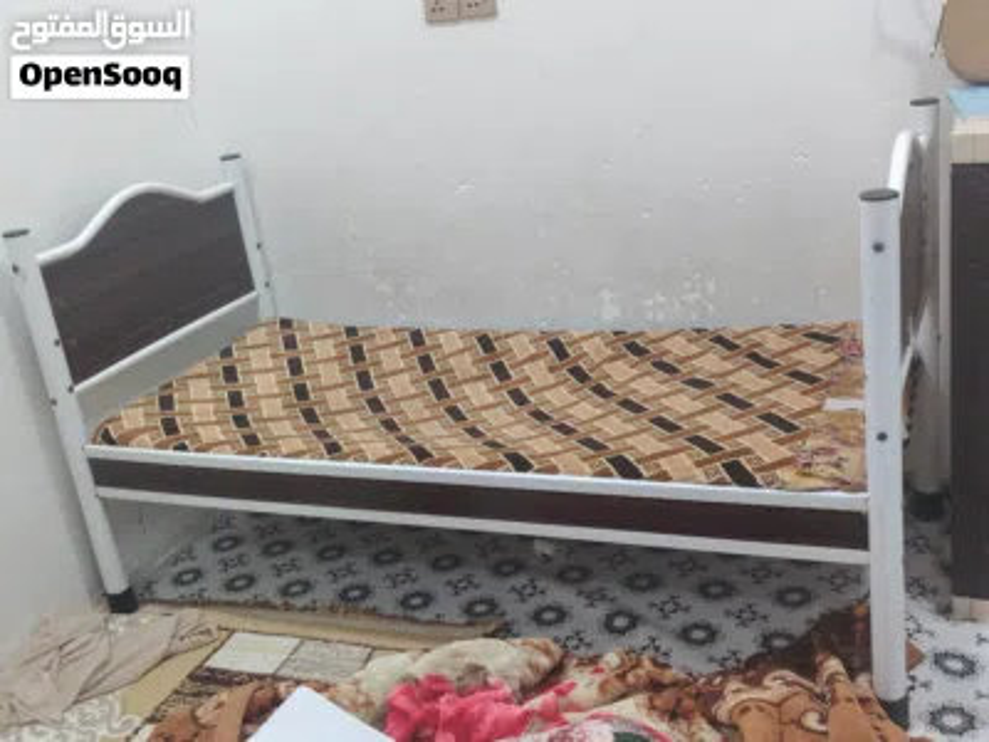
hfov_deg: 46.8
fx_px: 1143
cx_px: 494
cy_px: 371
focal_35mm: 40
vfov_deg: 36.0
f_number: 1.75
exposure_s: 1/33.3
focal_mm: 5.25
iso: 233
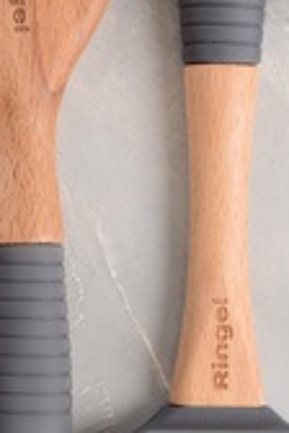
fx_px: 2155
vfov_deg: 11.5
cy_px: 206
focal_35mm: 179
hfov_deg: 7.6
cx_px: -77
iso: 100
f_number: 20
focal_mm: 50
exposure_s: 1/160
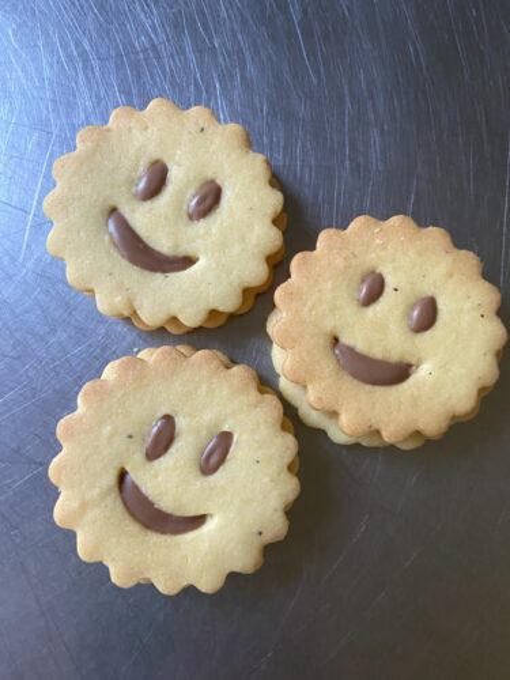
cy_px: 340
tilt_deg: -82.9
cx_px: 255
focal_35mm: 26
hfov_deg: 53.1
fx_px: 511
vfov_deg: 67.3
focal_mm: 4.25
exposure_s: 1/48
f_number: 1.8
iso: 500
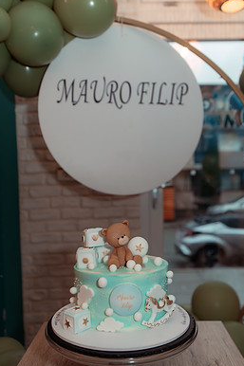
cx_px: 120
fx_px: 356
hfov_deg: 37.8
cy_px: 195
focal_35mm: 35
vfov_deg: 54.4
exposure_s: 1/200
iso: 1600
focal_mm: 30
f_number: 2.8
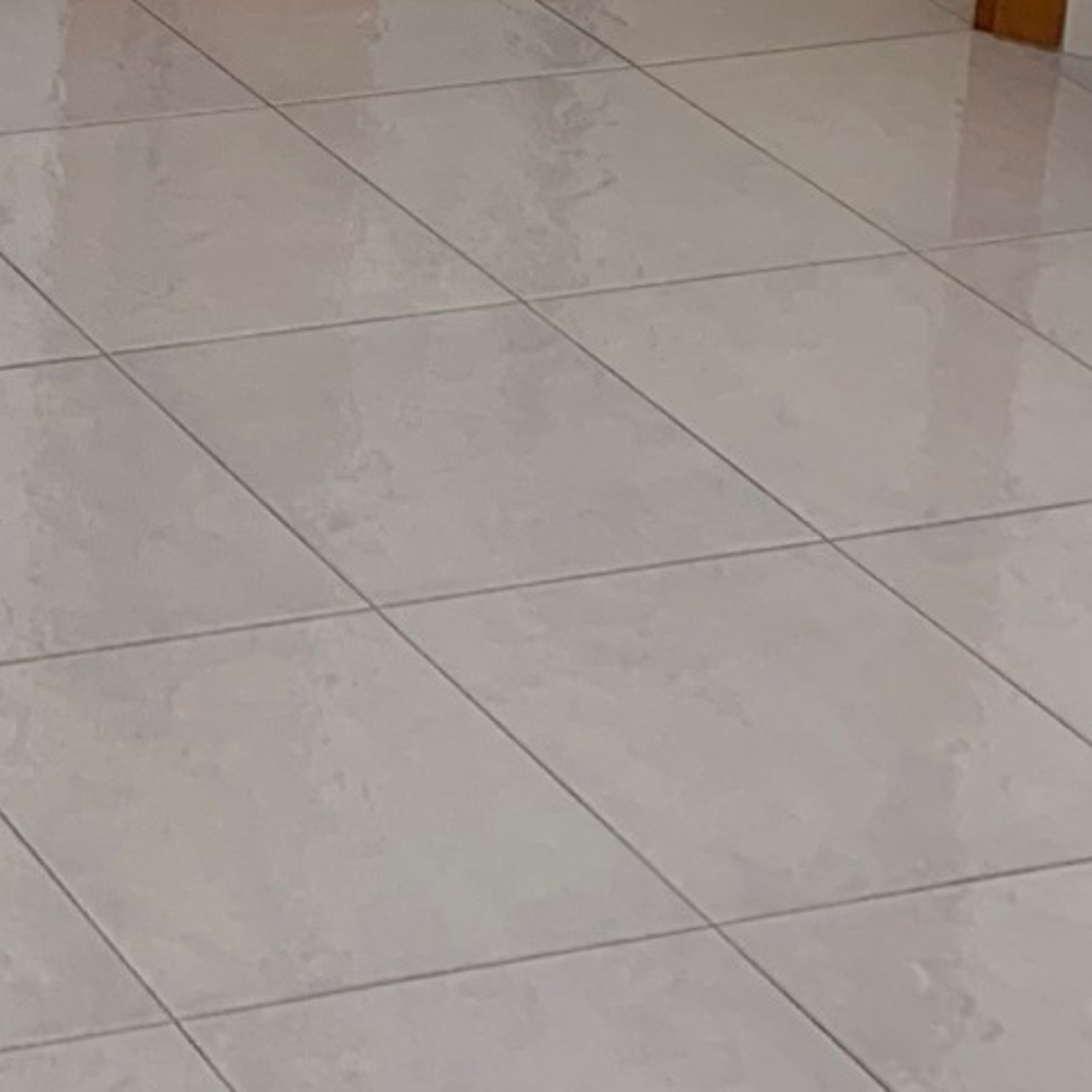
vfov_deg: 13.1
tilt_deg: -12.2
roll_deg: -0.7
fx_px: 4319
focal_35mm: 121
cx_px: -921
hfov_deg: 13.0
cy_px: -843
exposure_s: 1/122
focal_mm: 4.25
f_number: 1.8
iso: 40
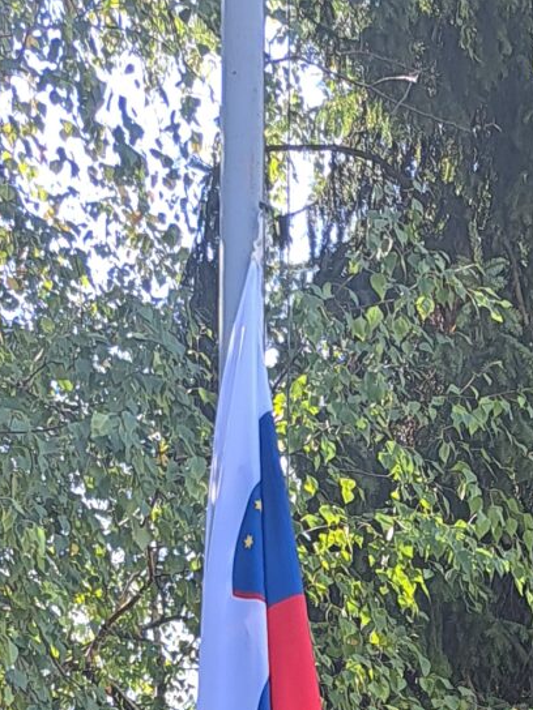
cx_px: 769
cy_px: 1522
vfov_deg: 14.0
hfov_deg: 12.5
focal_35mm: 113
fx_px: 2320
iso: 50
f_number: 1.8
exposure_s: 1/150
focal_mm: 5.23
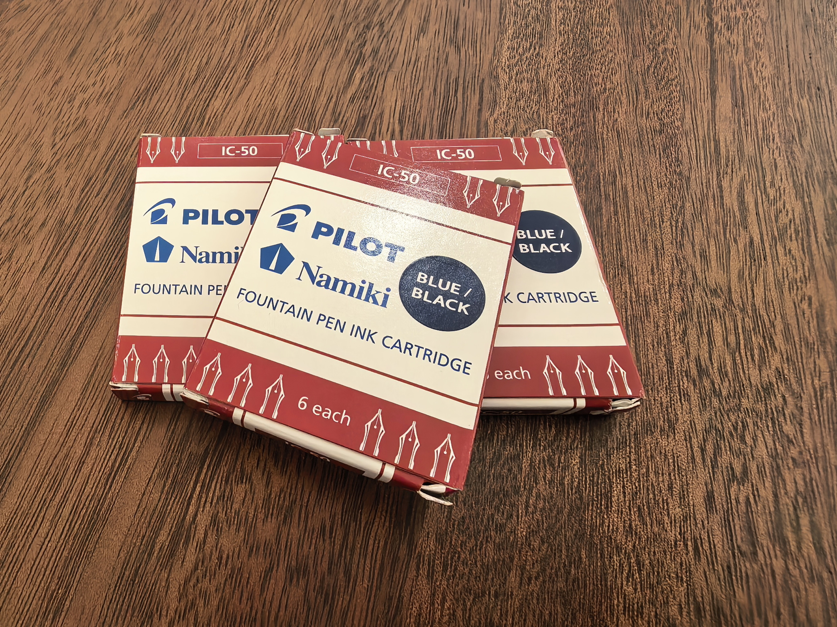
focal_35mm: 24
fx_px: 580
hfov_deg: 71.6
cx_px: 418
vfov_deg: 56.8
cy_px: 314
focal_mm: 1.9
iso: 400
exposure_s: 1/33
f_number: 2.2
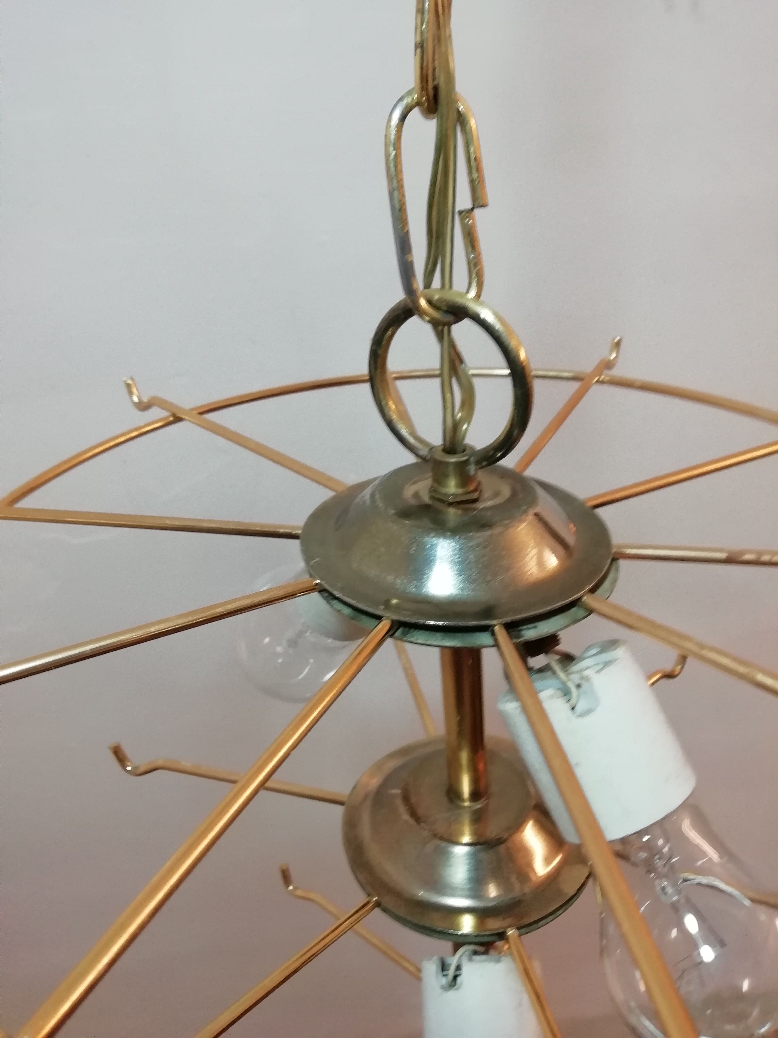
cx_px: 389
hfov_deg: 53.1
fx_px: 779
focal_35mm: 26
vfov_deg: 67.3
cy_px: 519
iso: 100
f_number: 2.2
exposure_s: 1/33.3
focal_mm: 3.46
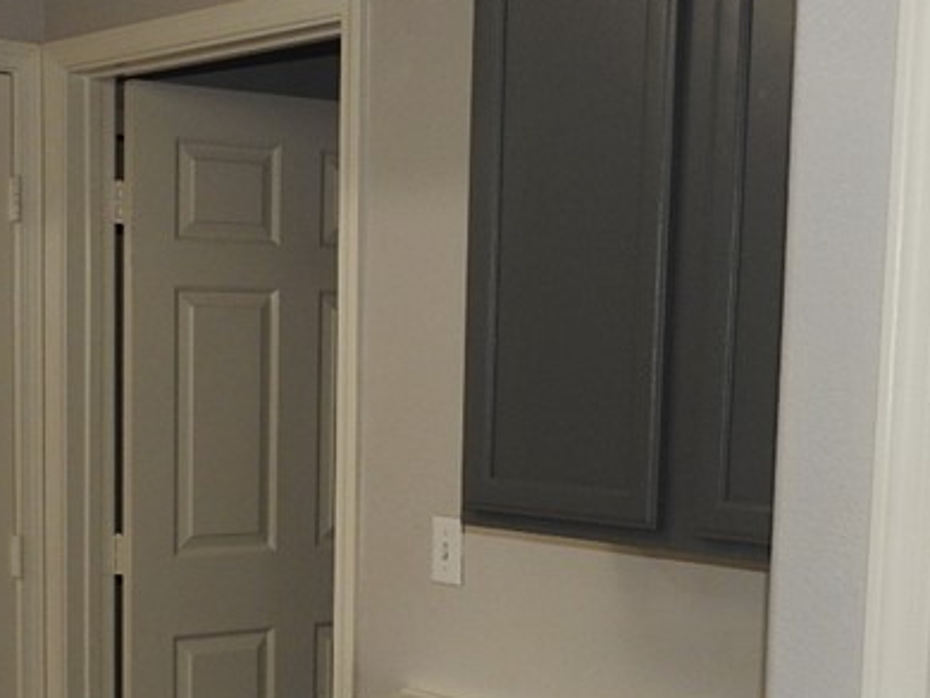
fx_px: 1694
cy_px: 574
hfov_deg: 30.4
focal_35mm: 63
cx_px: 293
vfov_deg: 22.9
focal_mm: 4.3
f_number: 3.3
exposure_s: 1/30
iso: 200
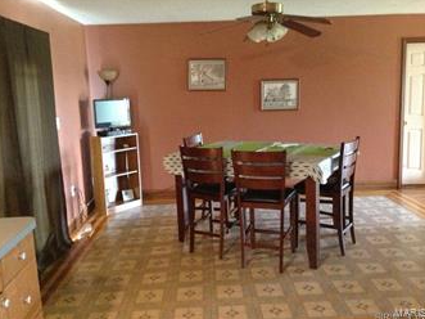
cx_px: 214
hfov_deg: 51.4
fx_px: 442
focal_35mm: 36
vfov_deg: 39.6
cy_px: 157
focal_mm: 4.28
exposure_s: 1/17
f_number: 2.4
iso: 800
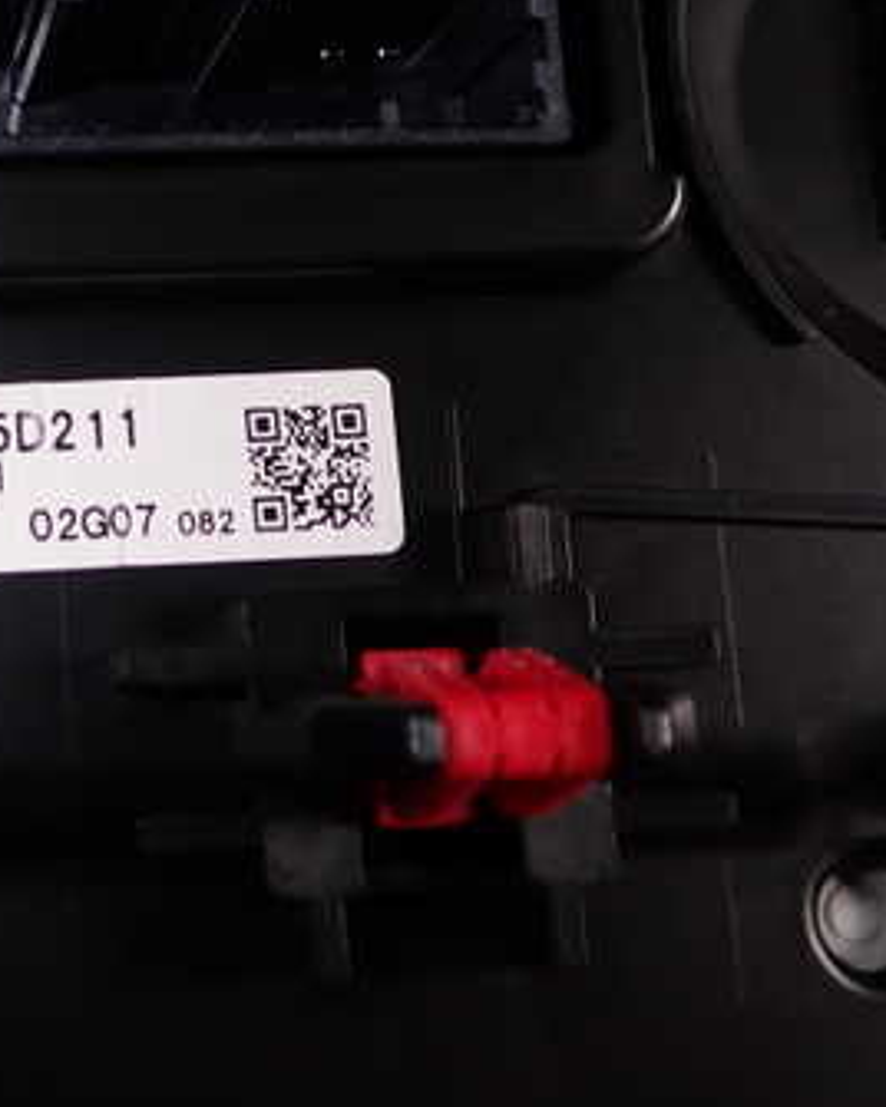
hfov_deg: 25.4
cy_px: 466
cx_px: -63
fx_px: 1836
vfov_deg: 33.5
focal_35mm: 56
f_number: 7.1
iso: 200
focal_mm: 5.79
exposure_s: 1/30
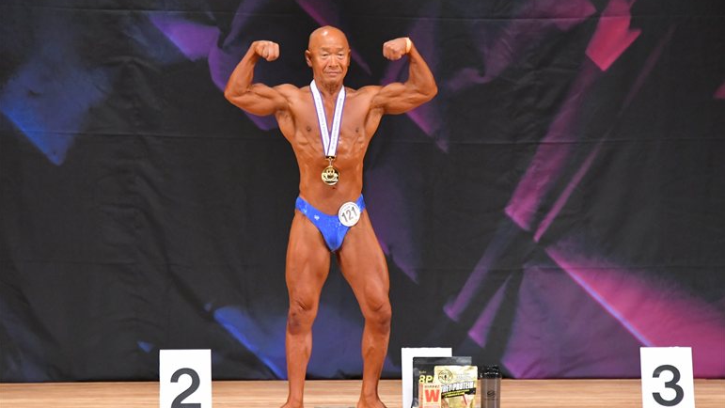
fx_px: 5461
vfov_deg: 4.3
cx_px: 362
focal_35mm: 284
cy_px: 214
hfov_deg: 7.6
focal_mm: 180
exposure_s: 1/400
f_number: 5.6
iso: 6400
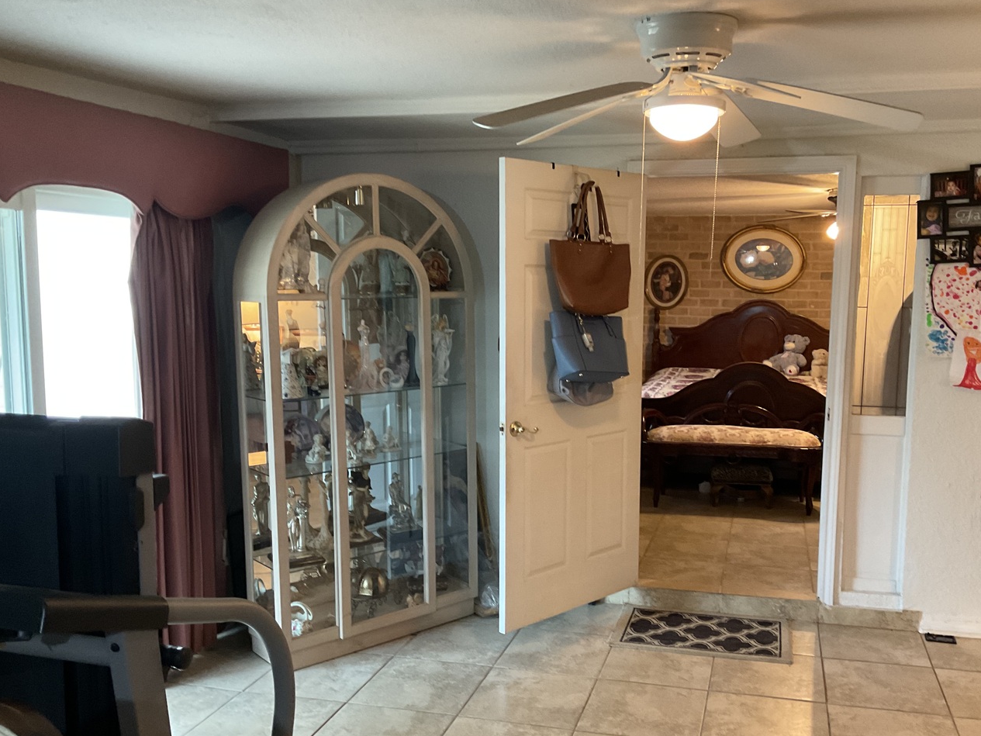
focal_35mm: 33
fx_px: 935
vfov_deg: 42.9
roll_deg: -0.7
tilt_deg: -7.6
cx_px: 553
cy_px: 403
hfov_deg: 55.2
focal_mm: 3
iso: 200
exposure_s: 1/40
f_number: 1.8
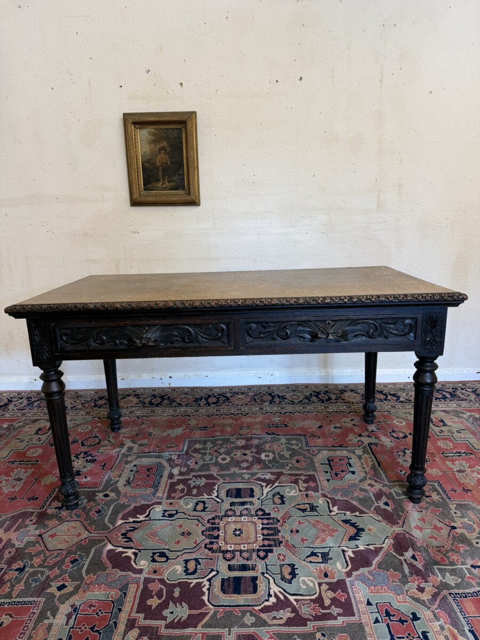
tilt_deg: -13.5
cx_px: 240
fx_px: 444
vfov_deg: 71.6
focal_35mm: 24
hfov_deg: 56.8
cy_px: 320
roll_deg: +1.3
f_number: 1.78
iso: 160
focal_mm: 6.76
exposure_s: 1/100
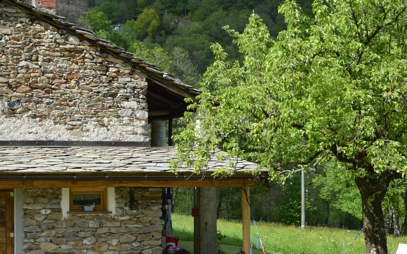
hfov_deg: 32.6
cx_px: 82
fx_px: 677
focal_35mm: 61
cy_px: 138
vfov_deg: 21.3
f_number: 7.1
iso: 100
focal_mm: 24
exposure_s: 1/200
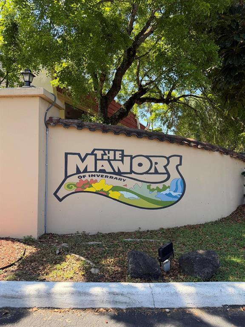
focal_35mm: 24
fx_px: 226
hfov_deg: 56.8
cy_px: 164
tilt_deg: -1.1
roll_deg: -1.0
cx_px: 122
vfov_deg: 71.6
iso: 100
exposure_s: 1/898
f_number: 1.78
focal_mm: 6.76
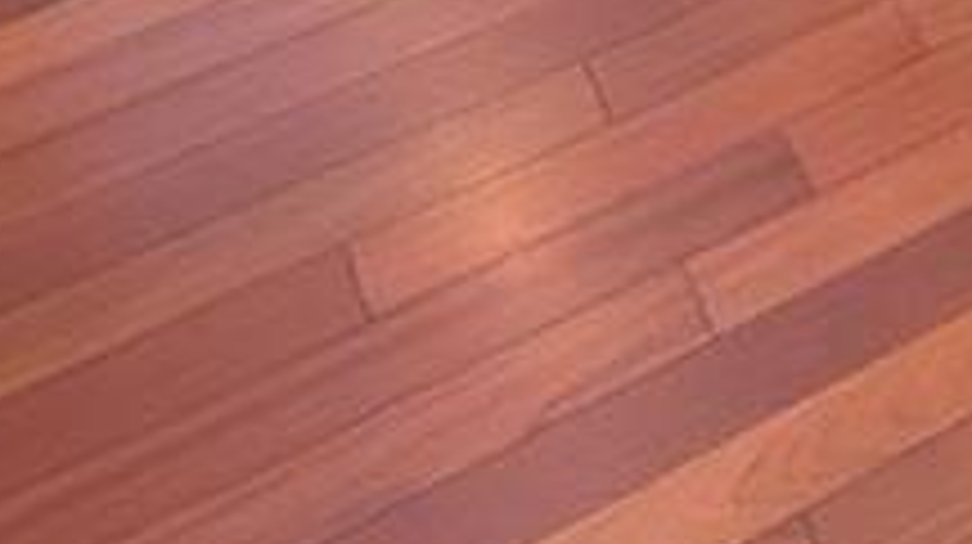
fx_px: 2240
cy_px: -1061
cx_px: 1642
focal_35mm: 87
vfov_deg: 10.3
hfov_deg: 19.6
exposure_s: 1/120
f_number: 1.7
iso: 72
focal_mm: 2.02
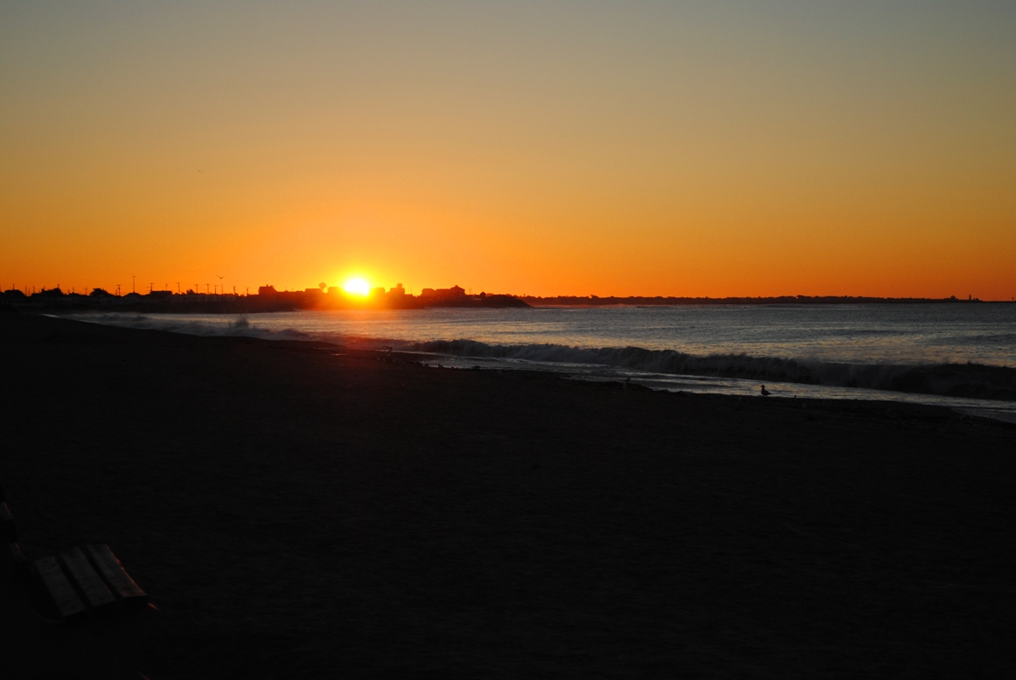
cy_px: 340
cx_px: 508
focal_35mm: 82
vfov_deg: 16.6
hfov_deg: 24.6
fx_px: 2331
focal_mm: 55
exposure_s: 1/640
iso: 200
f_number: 5.6
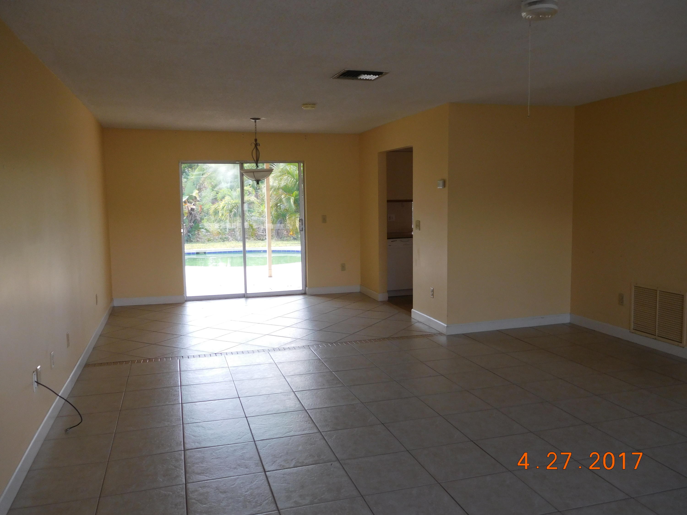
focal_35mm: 28
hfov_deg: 63.4
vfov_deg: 49.7
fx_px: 556
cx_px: 344
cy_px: 258
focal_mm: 5
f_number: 3.5
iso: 125
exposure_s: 1/100
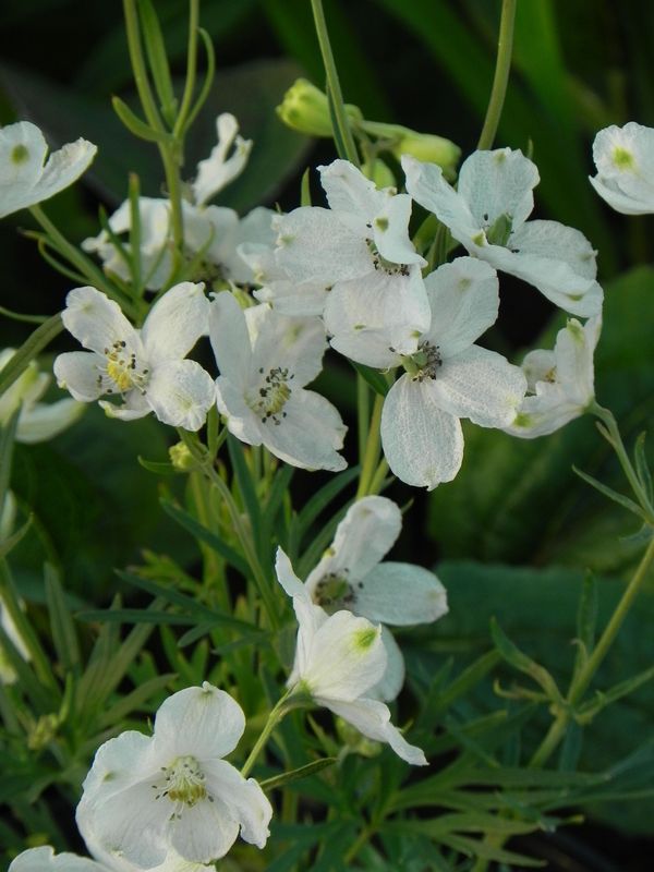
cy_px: 436
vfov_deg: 5.9
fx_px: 8489
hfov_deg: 4.4
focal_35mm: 337
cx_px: 327
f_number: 5
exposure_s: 1/160
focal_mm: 59.9
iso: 160
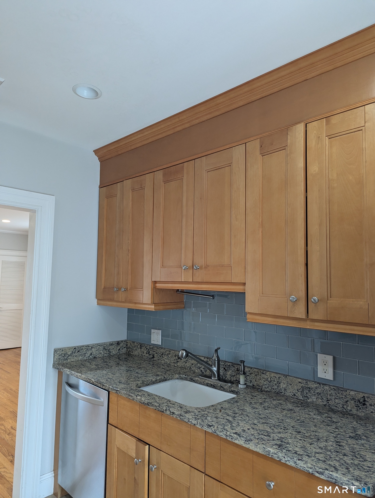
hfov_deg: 56.9
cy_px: 249
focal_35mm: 24
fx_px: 346
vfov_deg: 71.5
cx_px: 188
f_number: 1.85
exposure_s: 1/69.8
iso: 306
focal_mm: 6.81
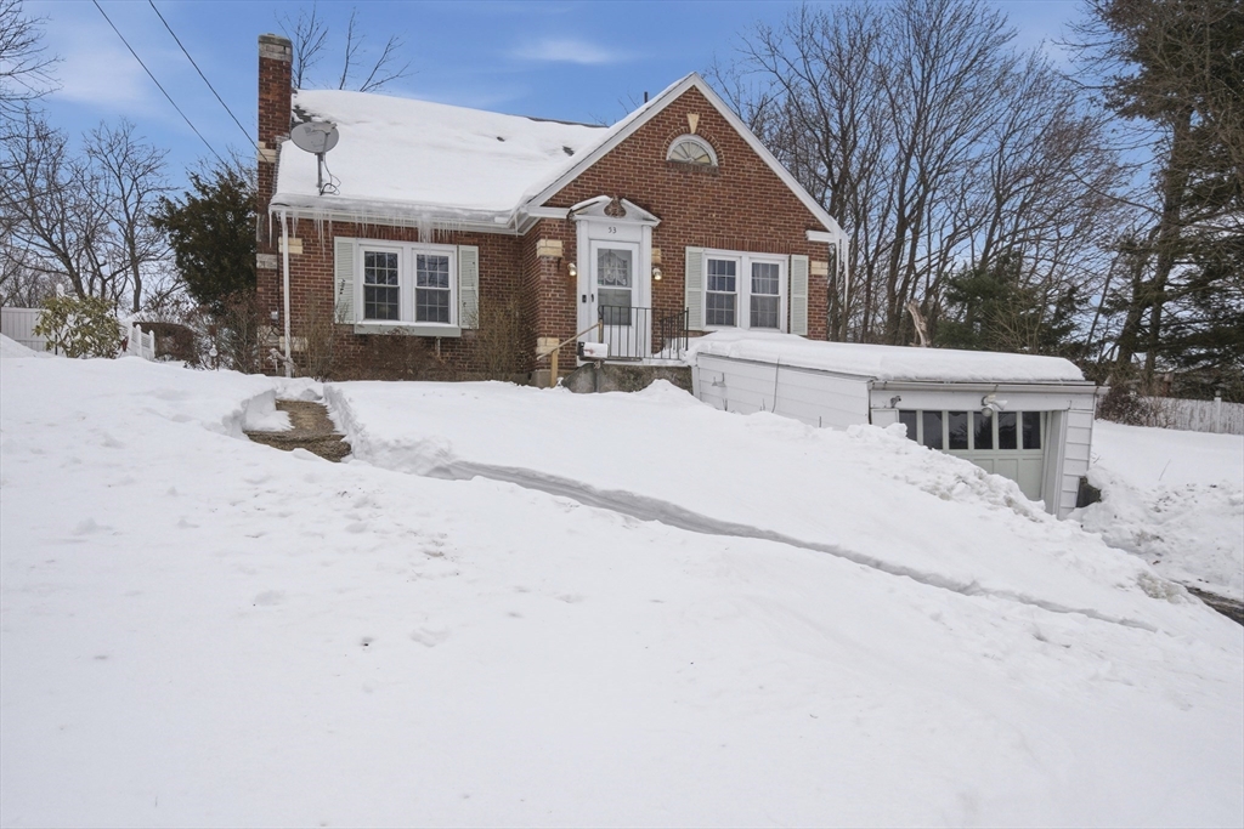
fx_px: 778
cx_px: 622
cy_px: 414
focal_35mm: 22
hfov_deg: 77.3
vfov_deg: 56.2
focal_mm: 15
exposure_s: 1/4000
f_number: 8
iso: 800
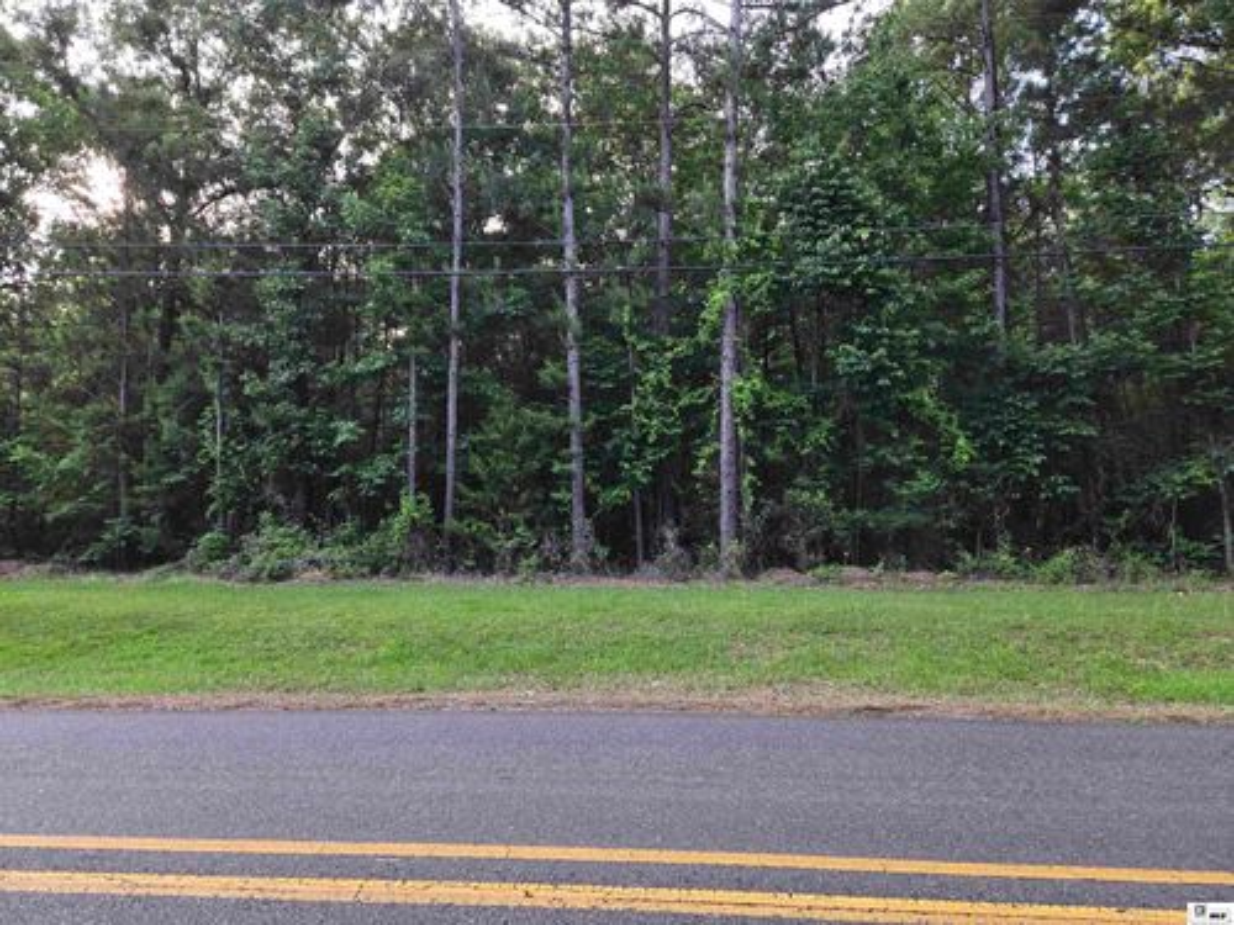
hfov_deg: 73.9
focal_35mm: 23
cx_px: 617
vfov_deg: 58.9
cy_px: 462
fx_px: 820
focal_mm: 5.4
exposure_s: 1/120
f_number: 1.8
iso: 40
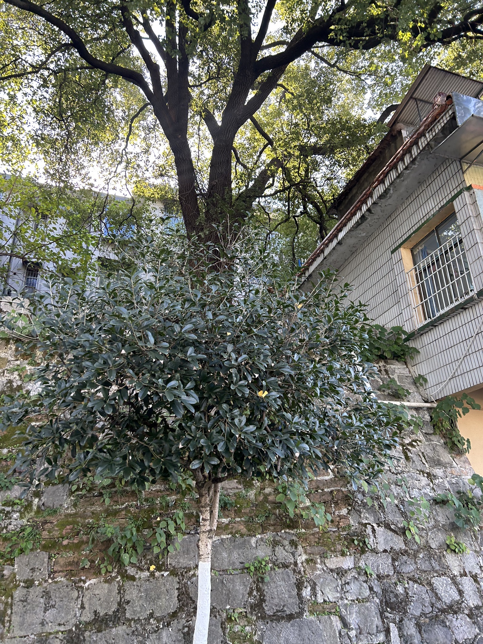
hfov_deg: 53.1
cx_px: 242
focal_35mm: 26
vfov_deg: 67.3
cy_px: 322
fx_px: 484
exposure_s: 1/171
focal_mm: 5.7
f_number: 1.5
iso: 64
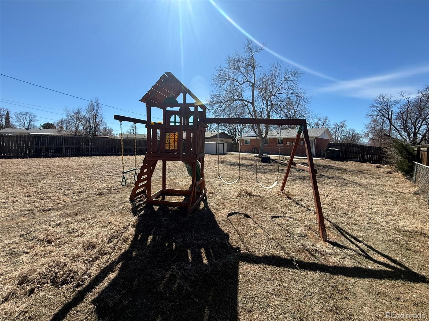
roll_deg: -1.0
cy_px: 160
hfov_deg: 102.1
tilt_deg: -4.9
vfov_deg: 85.7
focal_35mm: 14
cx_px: 214
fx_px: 174
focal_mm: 2.22
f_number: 2.2
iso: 50
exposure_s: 1/1431
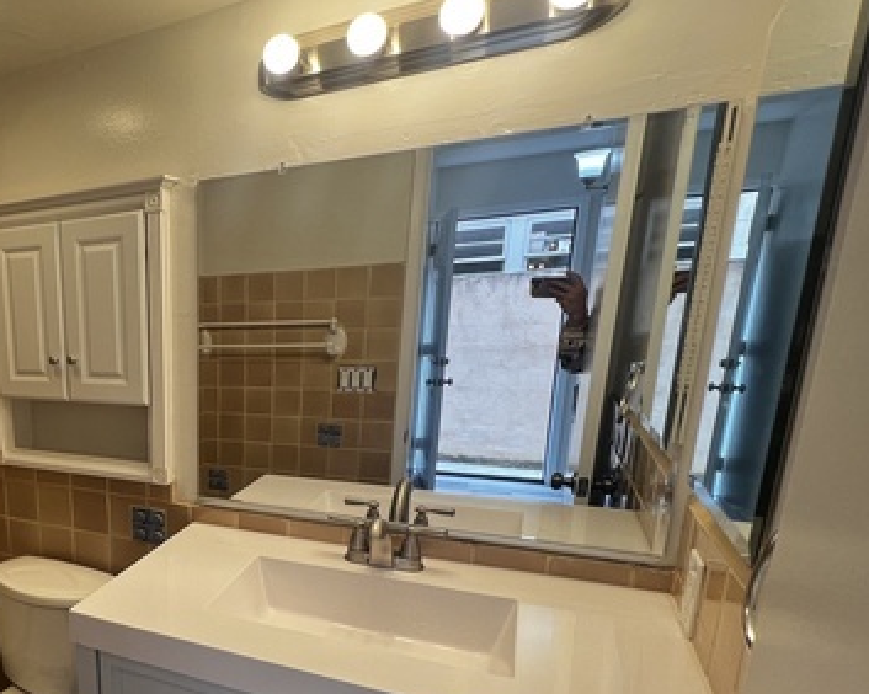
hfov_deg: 60.2
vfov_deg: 57.2
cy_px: 473
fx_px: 617
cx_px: 95
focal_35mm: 24
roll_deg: +2.7
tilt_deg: -14.6
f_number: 1.8
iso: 80
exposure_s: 1/120
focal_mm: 1.57
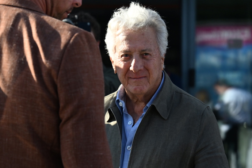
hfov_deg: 20.0
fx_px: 714
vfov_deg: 13.4
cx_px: 126
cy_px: 84
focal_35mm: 102
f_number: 5
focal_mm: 102
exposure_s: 1/3200
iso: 1000
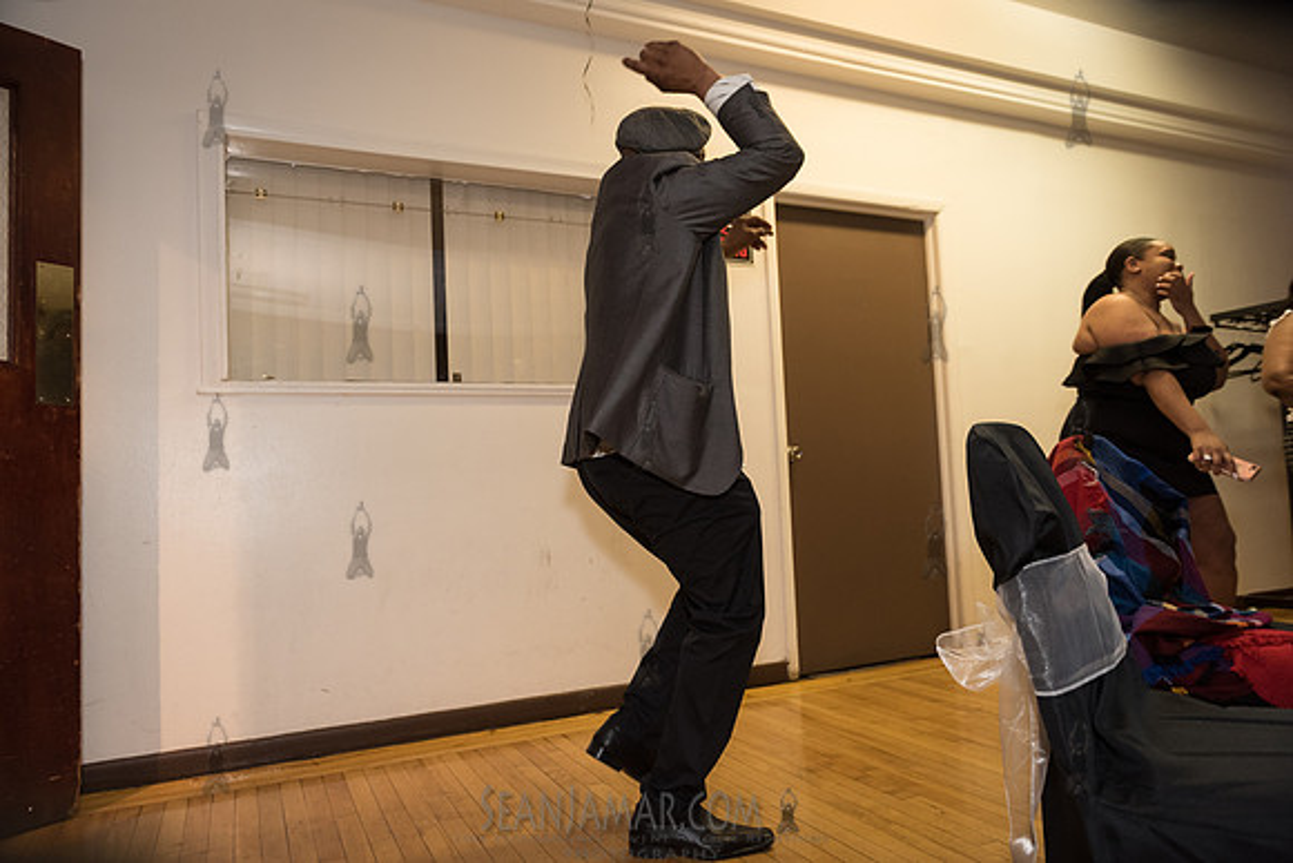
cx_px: 646
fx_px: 862
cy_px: 432
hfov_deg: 73.7
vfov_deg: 53.2
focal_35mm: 24
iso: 2000
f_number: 3.5
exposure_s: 1/250
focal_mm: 24
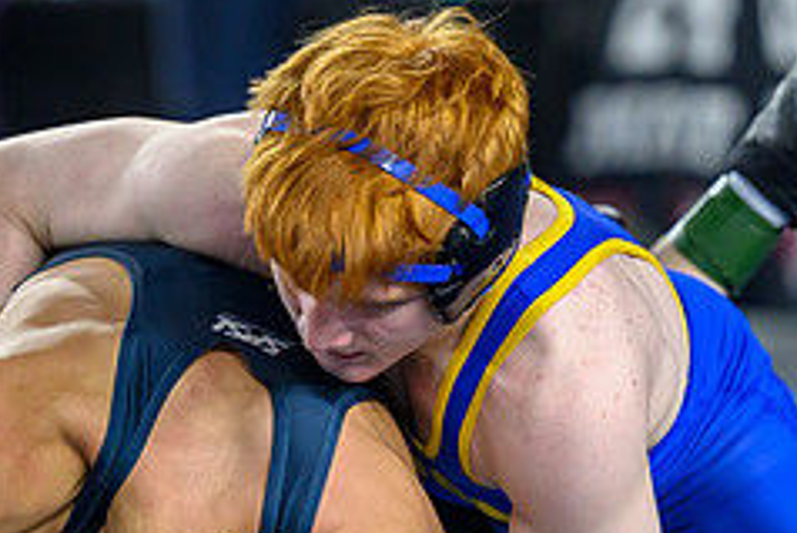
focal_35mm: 474
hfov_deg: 4.3
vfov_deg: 2.9
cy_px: 537
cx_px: 278
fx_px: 10500
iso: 2200
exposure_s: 1/800
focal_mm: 140
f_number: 2.8
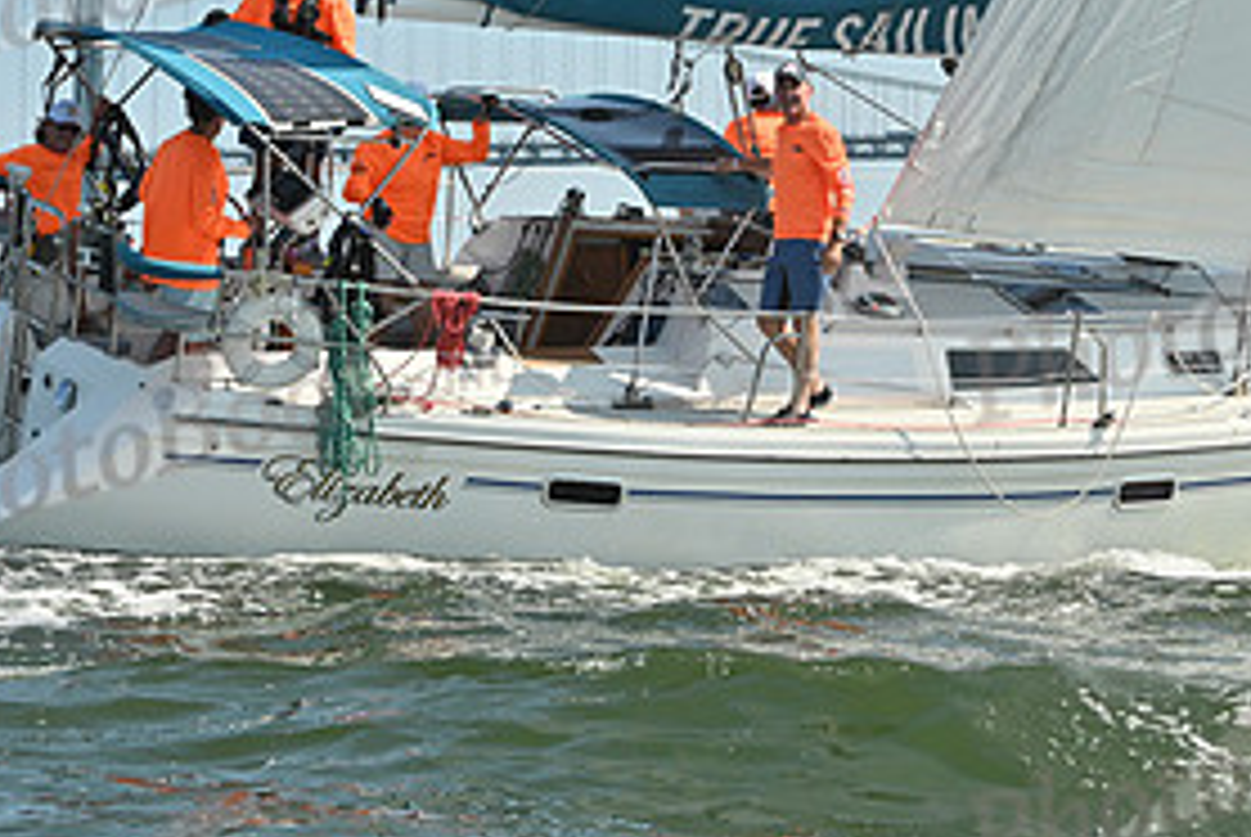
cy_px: 137
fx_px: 5079
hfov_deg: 14.0
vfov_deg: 9.4
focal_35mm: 146
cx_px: 738
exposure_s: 1/1250
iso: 320
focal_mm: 70
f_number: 8
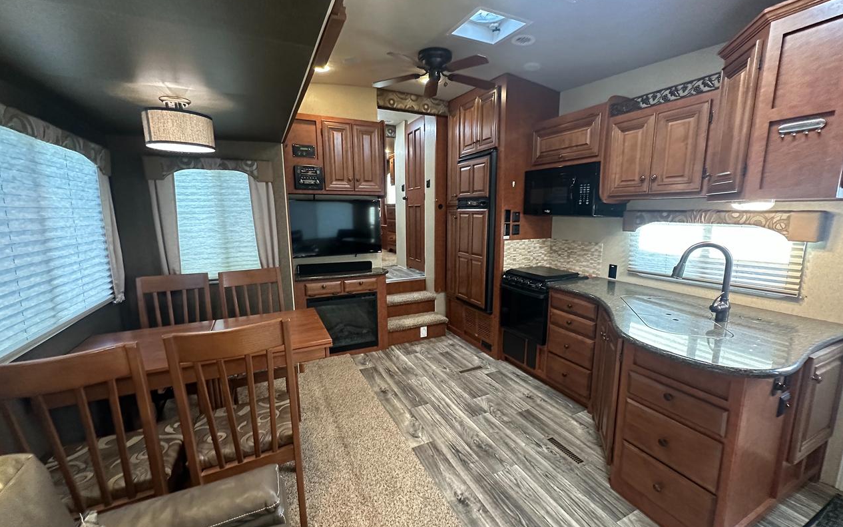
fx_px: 345
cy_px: 268
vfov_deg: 74.8
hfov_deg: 101.5
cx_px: 425
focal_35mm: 15
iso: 800
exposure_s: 1/60
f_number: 2.2
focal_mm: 2.22
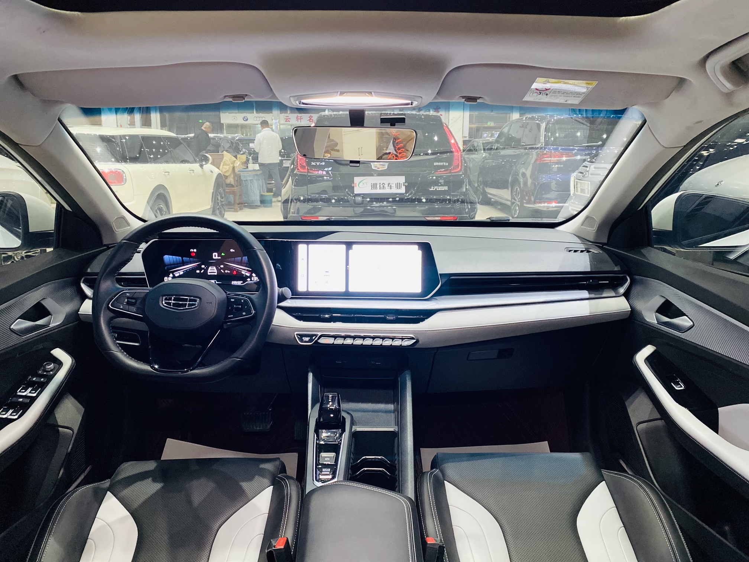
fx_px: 563
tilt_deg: -13.9
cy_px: 281
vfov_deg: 53.1
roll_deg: -0.1
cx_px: 374
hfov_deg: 67.3
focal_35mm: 26
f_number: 1.8
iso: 500
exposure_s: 1/44
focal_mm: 4.25
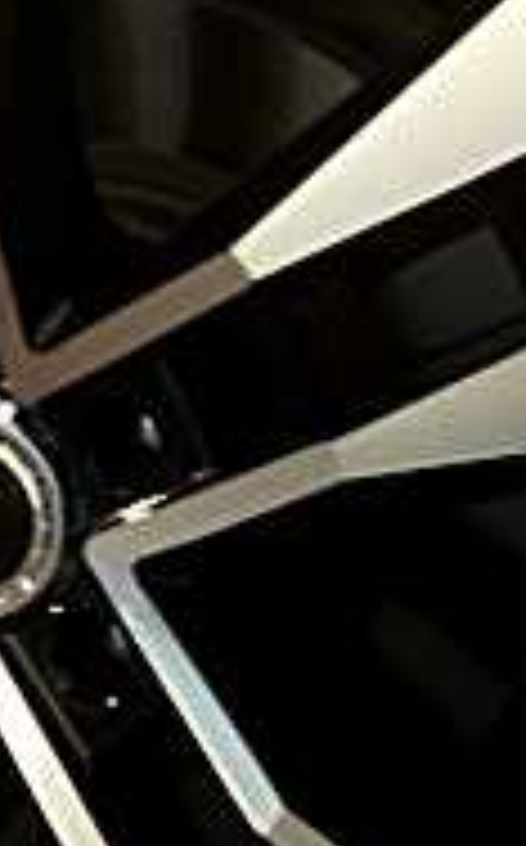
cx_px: -337
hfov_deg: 9.7
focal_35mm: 130
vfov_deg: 16.1
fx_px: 2991
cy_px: 396
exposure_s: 1/80
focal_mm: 6.3
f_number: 2.8
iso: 50
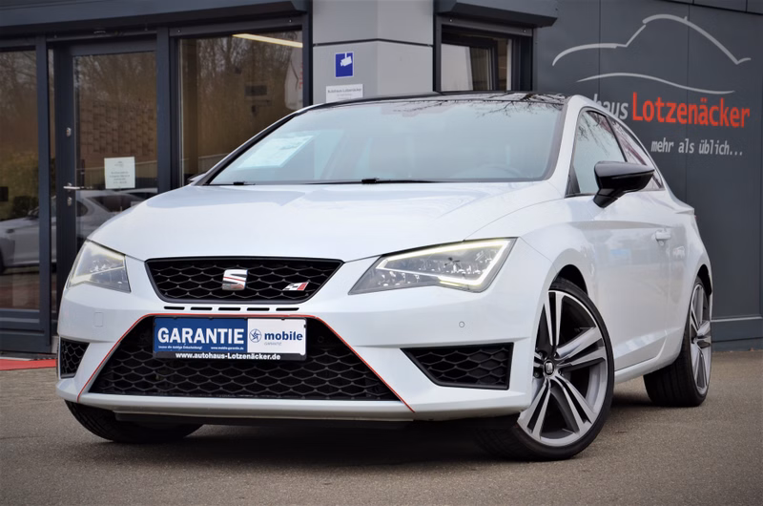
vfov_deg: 15.6
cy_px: 253
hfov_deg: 23.4
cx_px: 382
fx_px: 1840
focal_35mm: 87
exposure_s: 1/60
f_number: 10
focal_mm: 58
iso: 200
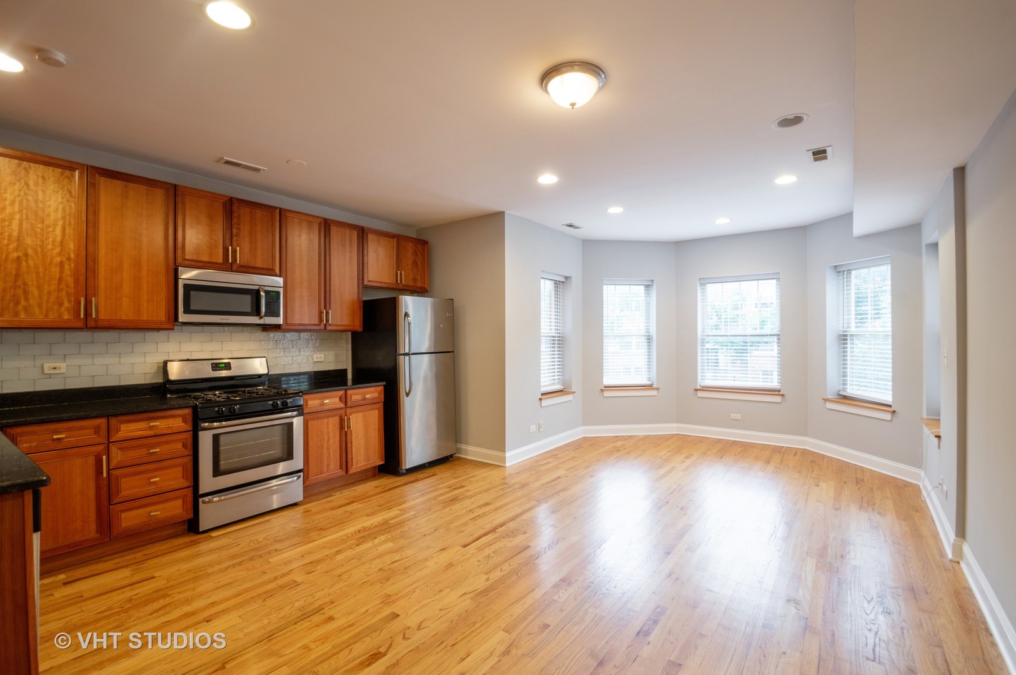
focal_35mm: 15
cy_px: 338
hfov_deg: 100.4
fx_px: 423
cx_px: 508
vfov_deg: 77.2
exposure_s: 1/2.5
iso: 200
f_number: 10
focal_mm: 10
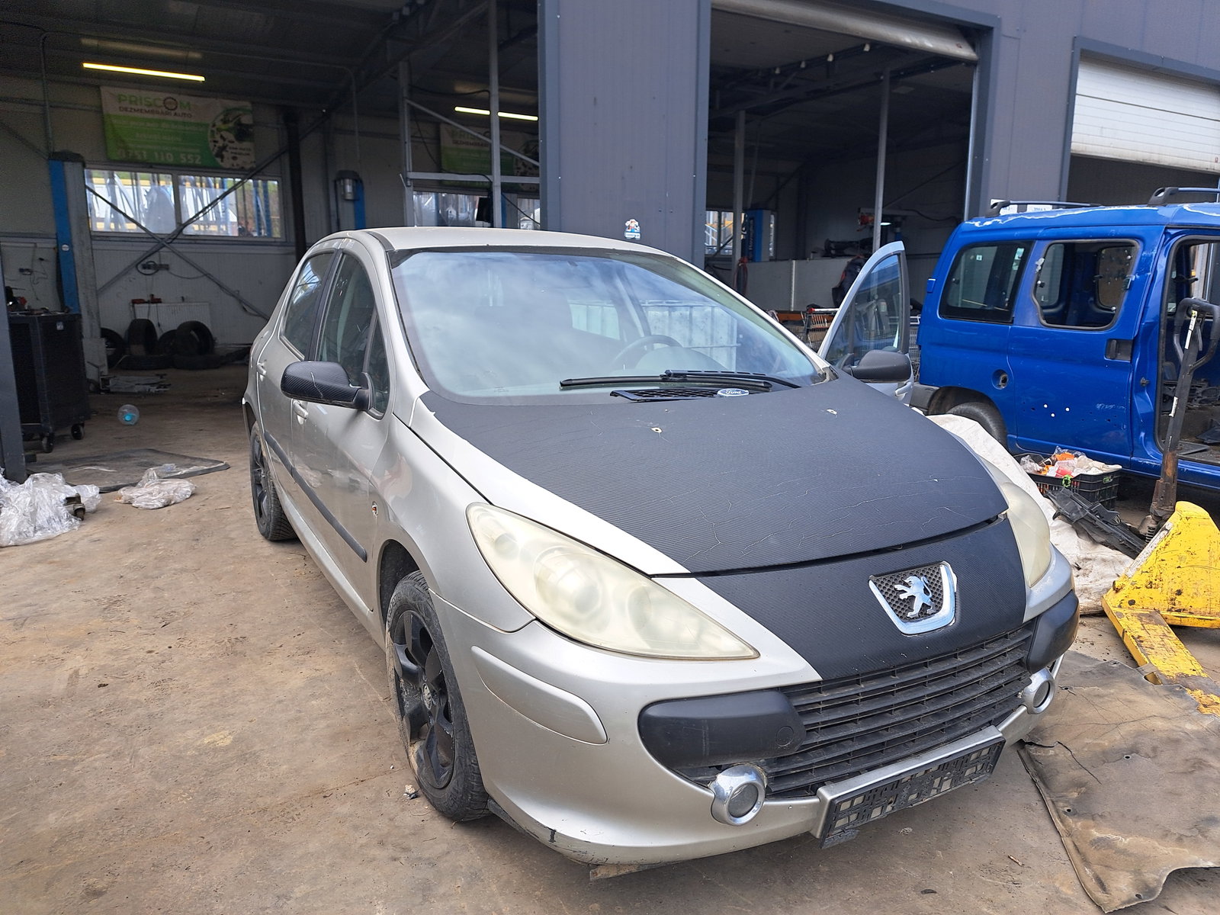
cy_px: 458
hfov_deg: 71.6
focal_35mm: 24
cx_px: 610
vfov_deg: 56.8
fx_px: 846
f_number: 1.8
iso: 50
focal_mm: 5.23
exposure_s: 1/516
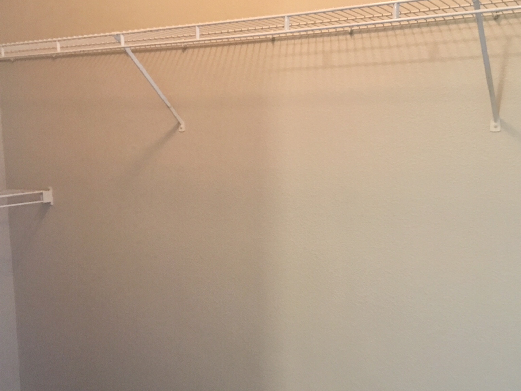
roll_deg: -0.6
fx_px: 572
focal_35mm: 38
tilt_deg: -9.1
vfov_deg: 37.6
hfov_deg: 49.0
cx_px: 266
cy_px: 237
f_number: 2.2
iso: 50
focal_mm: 4.15
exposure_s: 1/4
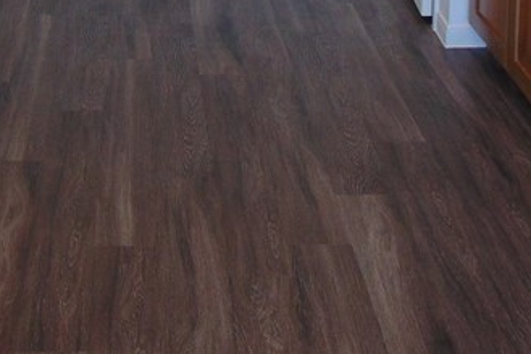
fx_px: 1194
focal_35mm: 81
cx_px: 119
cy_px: -223
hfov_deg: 24.7
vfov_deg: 15.2
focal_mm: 4.5
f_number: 3
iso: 80
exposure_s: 1/60
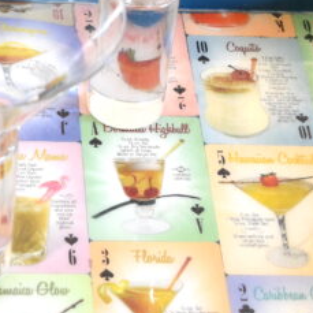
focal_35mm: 148
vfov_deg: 11.8
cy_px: 77
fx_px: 1514
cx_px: 46
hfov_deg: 11.7
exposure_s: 1/60
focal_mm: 26
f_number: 5
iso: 800
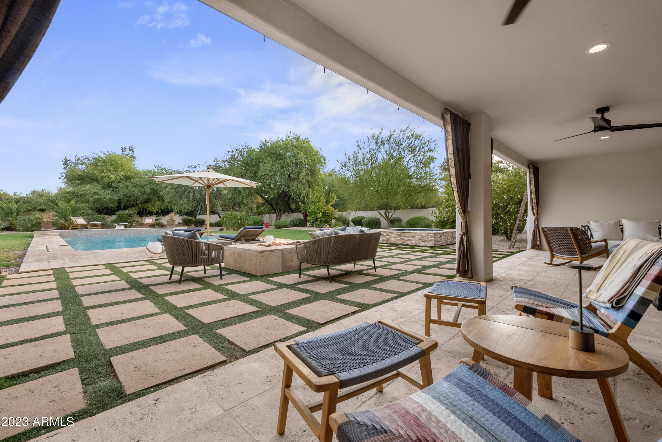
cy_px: 221
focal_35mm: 15
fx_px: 276
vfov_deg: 77.4
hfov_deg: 100.4
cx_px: 331
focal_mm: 15
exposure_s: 1/80
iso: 800
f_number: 8
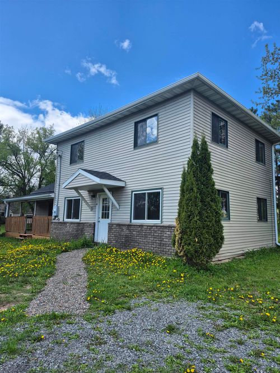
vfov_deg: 73.9
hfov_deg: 58.9
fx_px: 248
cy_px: 186
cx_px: 140
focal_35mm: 23
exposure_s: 1/1176
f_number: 1.8
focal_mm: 5.4
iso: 25
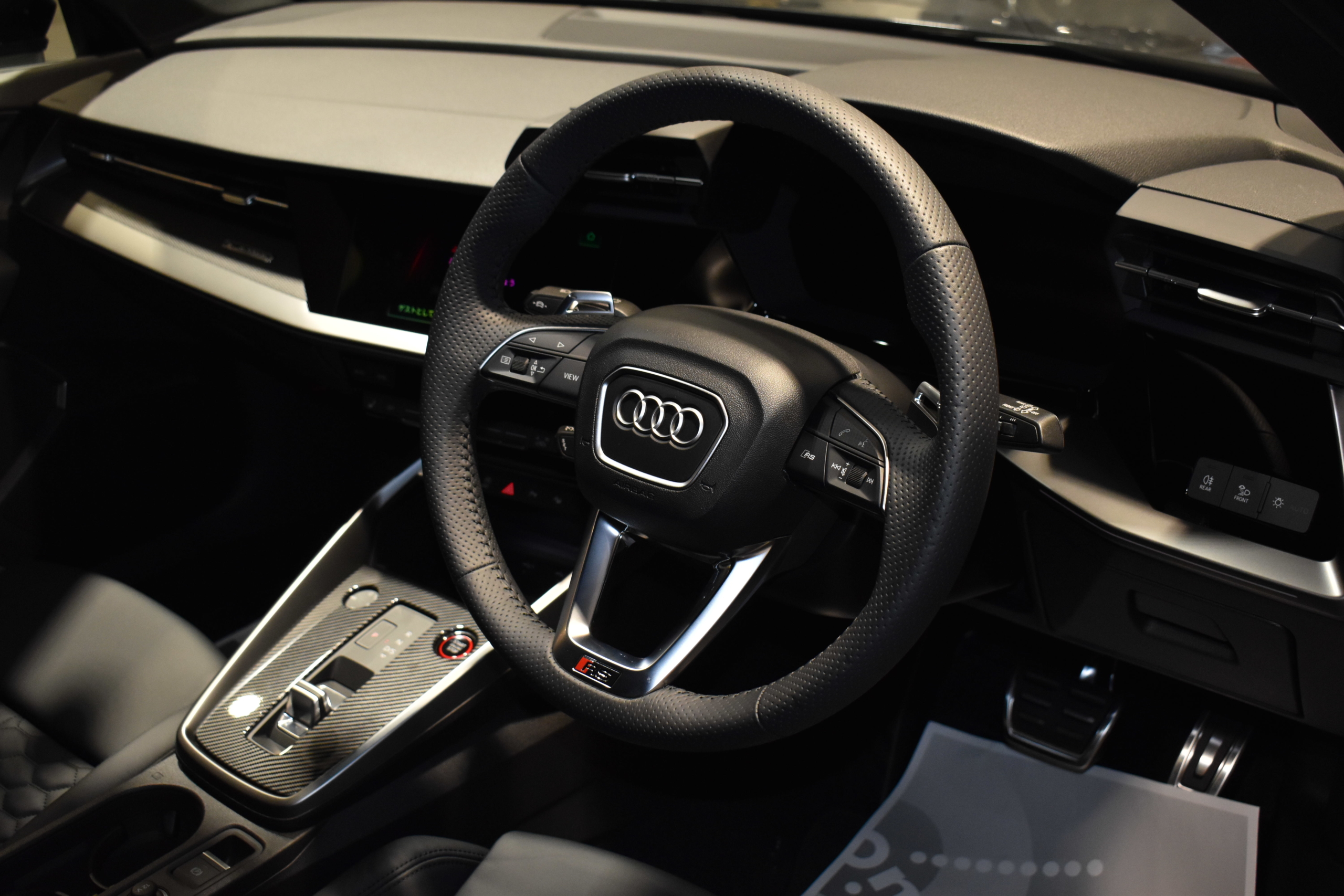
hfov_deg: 49.6
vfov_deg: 34.2
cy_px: 448
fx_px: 1456
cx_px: 672
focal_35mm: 39
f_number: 5
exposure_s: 1/60
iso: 1600
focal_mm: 26
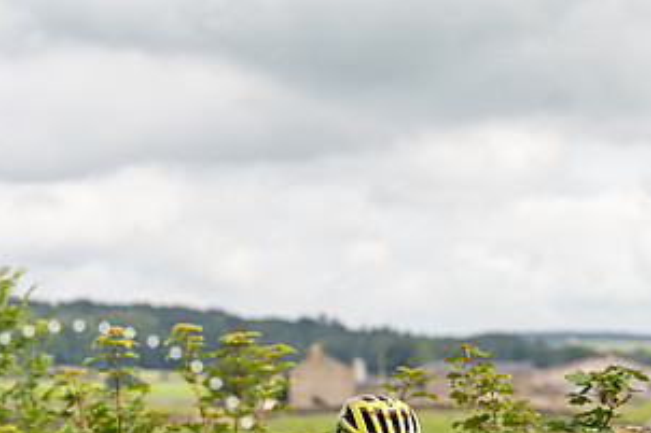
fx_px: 3542
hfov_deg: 10.5
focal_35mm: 196
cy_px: 413
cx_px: 414
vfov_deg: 7.0
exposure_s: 1/1000
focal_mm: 102
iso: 100
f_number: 4
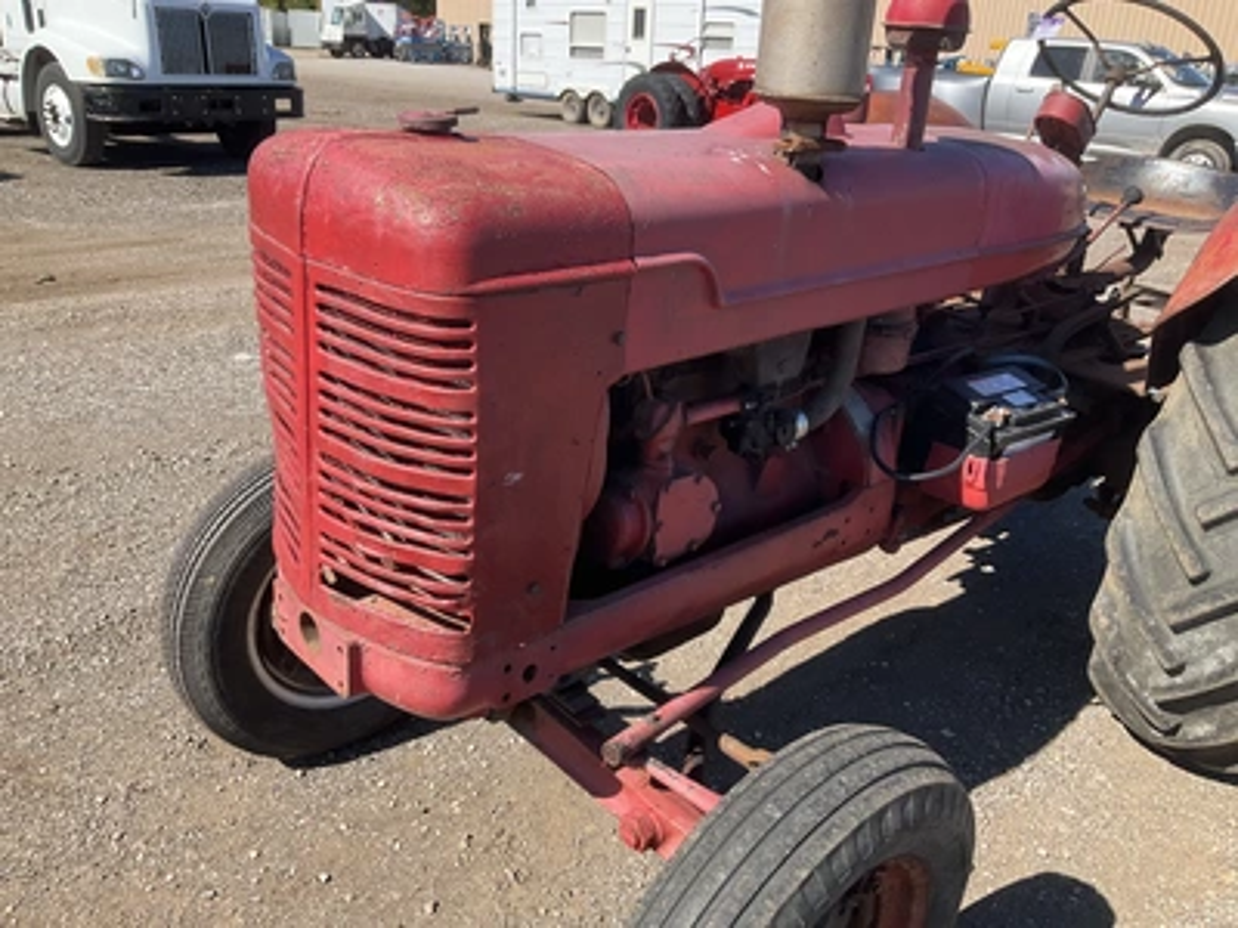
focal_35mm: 29
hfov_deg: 61.7
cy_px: 464
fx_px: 1037
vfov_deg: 48.2
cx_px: 619
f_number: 1.8
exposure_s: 1/816
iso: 25
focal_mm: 3
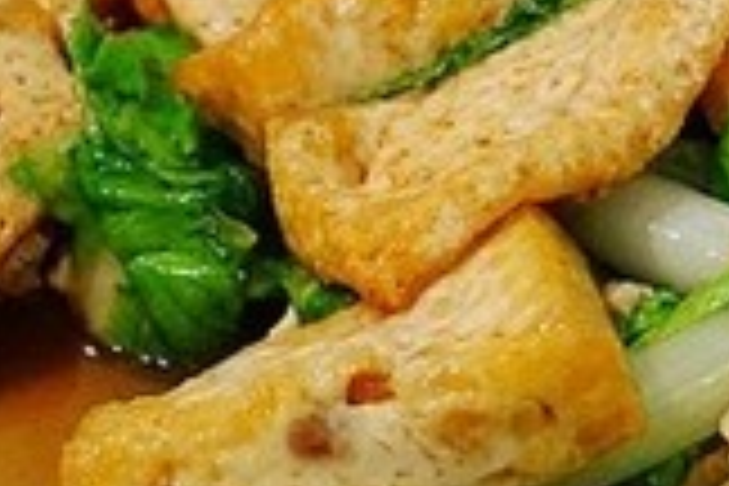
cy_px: 166
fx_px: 3159
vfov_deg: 8.8
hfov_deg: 13.1
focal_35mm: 156
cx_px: 594
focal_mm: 28
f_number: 6.7
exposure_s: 1/20
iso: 3200
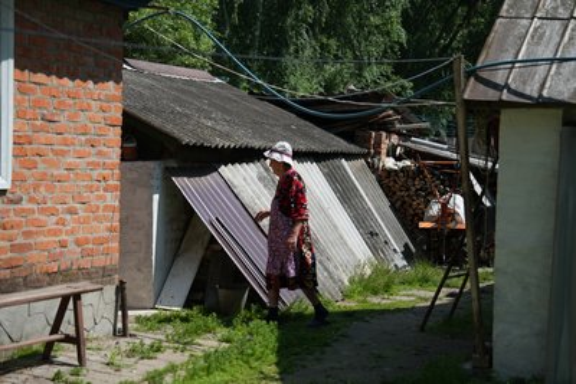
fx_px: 1120
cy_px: 192
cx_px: 288
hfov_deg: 28.8
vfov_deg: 19.5
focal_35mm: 70
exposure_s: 1/1600
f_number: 2.8
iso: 500
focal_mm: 70
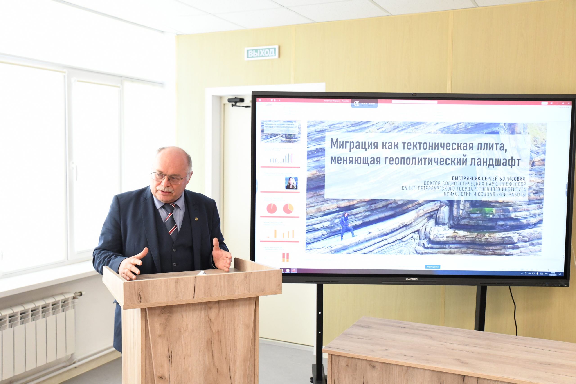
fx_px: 608
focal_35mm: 38
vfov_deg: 35.1
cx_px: 288
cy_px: 192
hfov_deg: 50.7
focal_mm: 38
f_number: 5
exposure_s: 1/250
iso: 8000
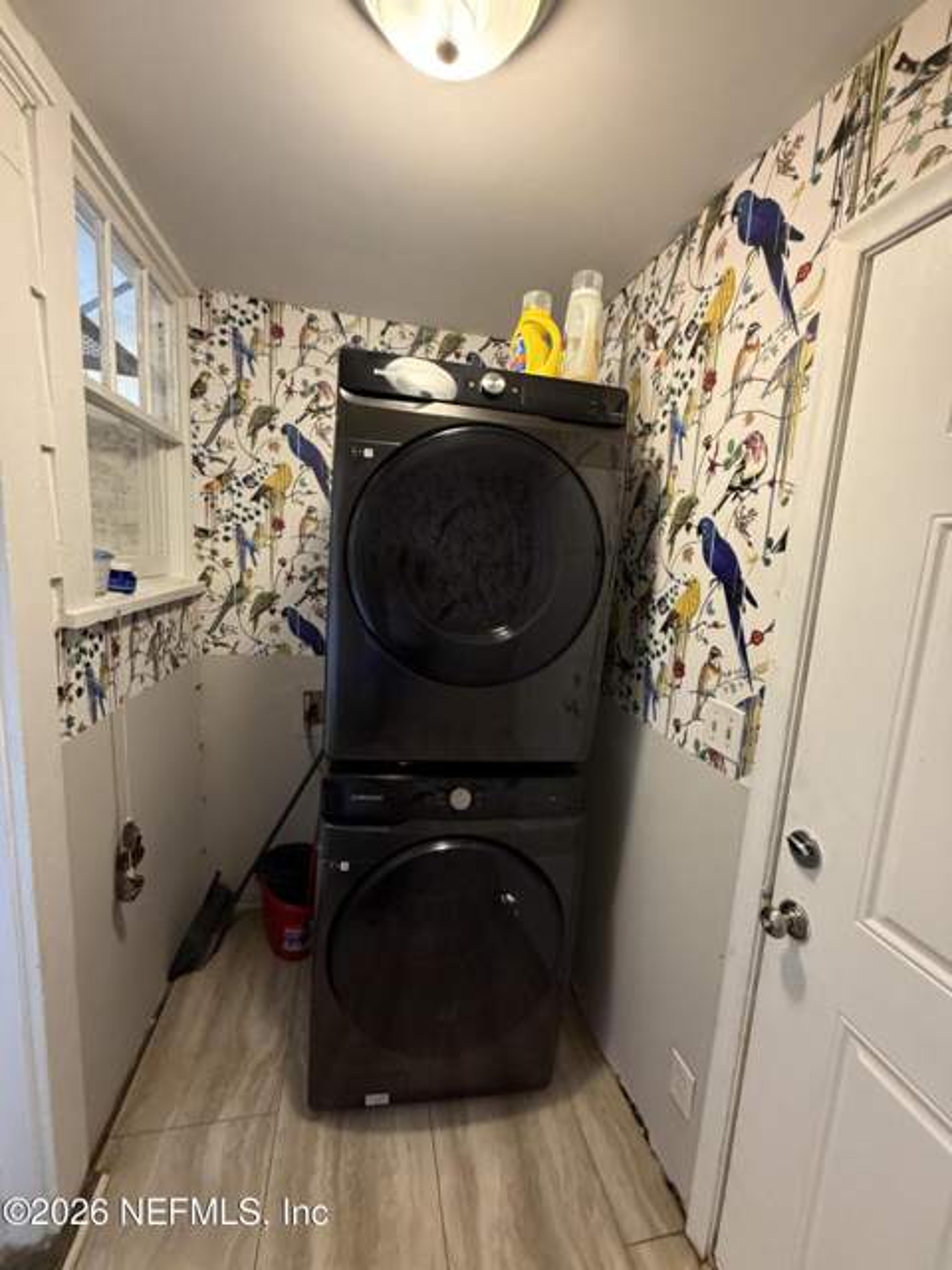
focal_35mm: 14
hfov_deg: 85.7
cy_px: 635
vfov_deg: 102.1
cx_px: 476
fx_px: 513
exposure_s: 1/60
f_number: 2.2
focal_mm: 2.22
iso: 400
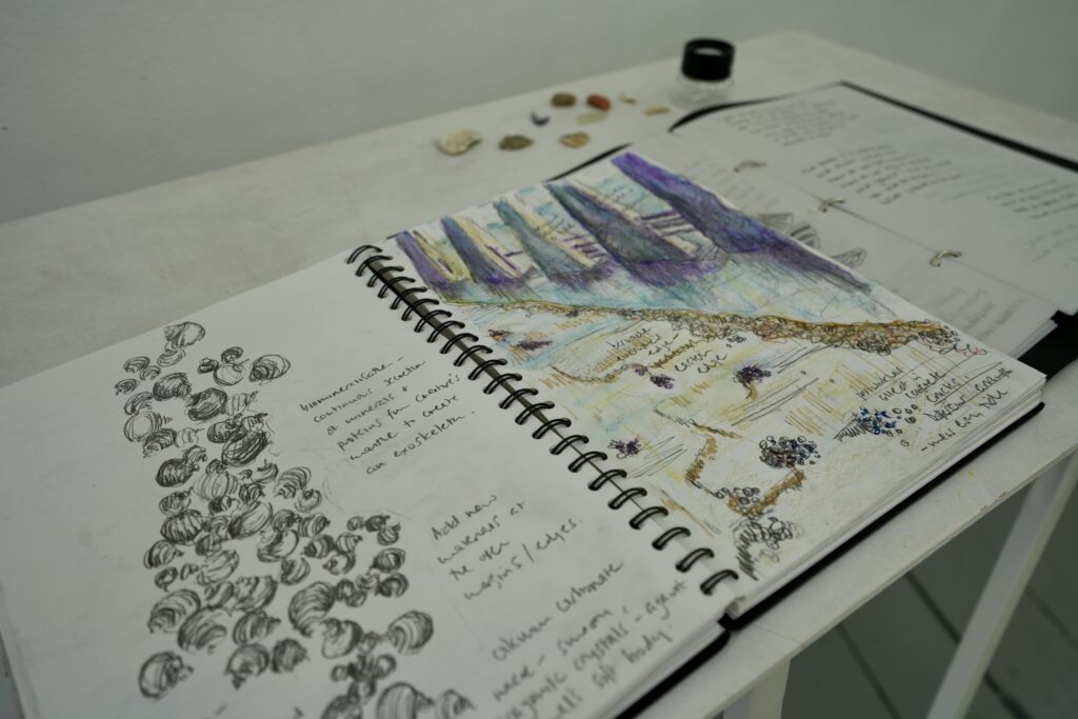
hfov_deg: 65.5
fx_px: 839
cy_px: 360
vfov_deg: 46.4
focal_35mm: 28
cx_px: 539
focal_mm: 28
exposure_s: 1/80
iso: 100
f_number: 4
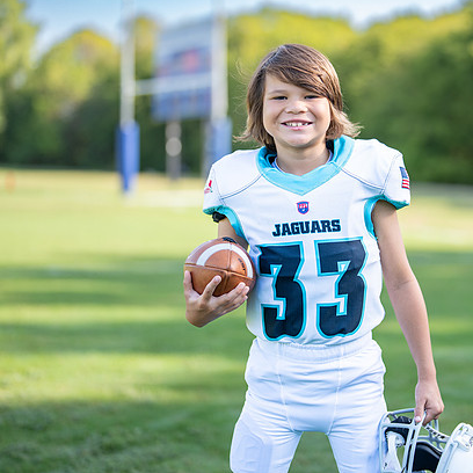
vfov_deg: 22.4
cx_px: 331
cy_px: 191
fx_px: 1190
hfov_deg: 22.3
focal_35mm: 77
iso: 100
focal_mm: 50
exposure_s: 1/1600
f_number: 1.2
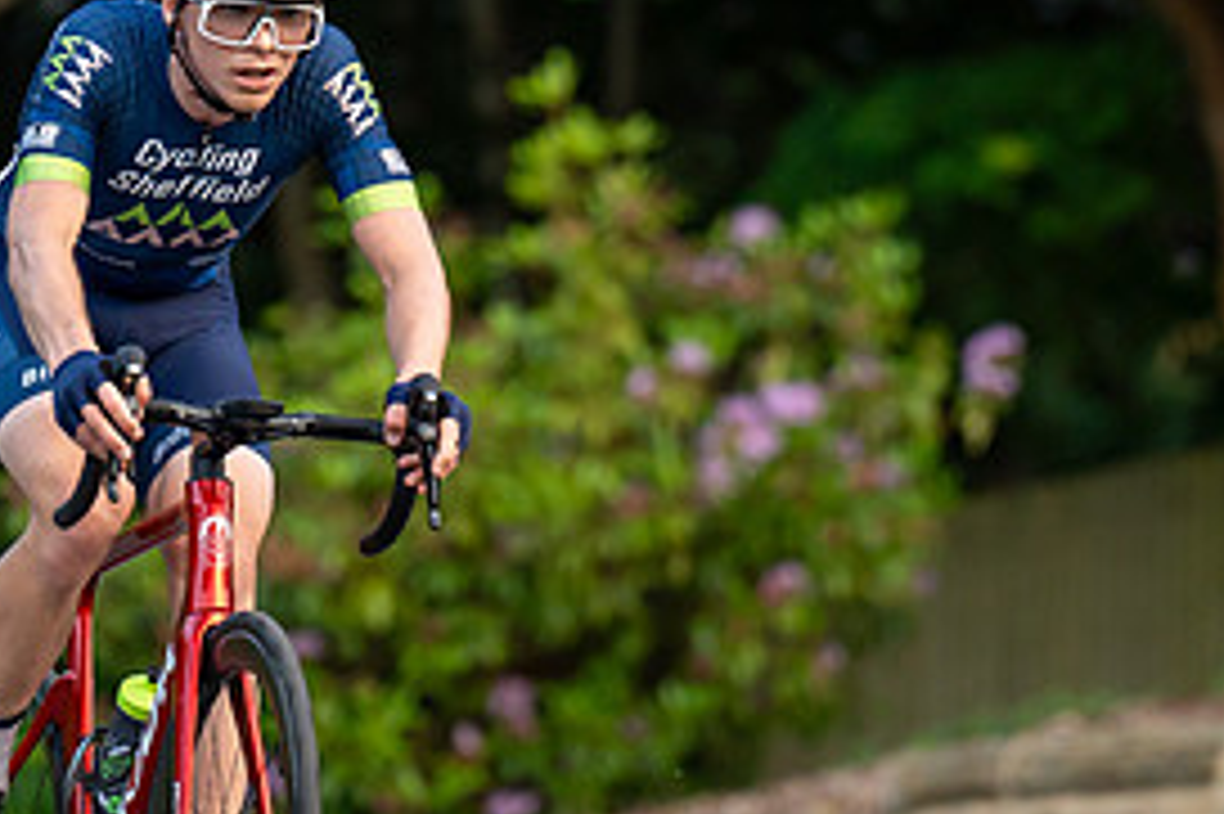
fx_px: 17397
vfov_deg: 2.7
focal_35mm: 512
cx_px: 586
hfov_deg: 4.0
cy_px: 98
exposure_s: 1/1000
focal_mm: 173
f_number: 2.8
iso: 1250
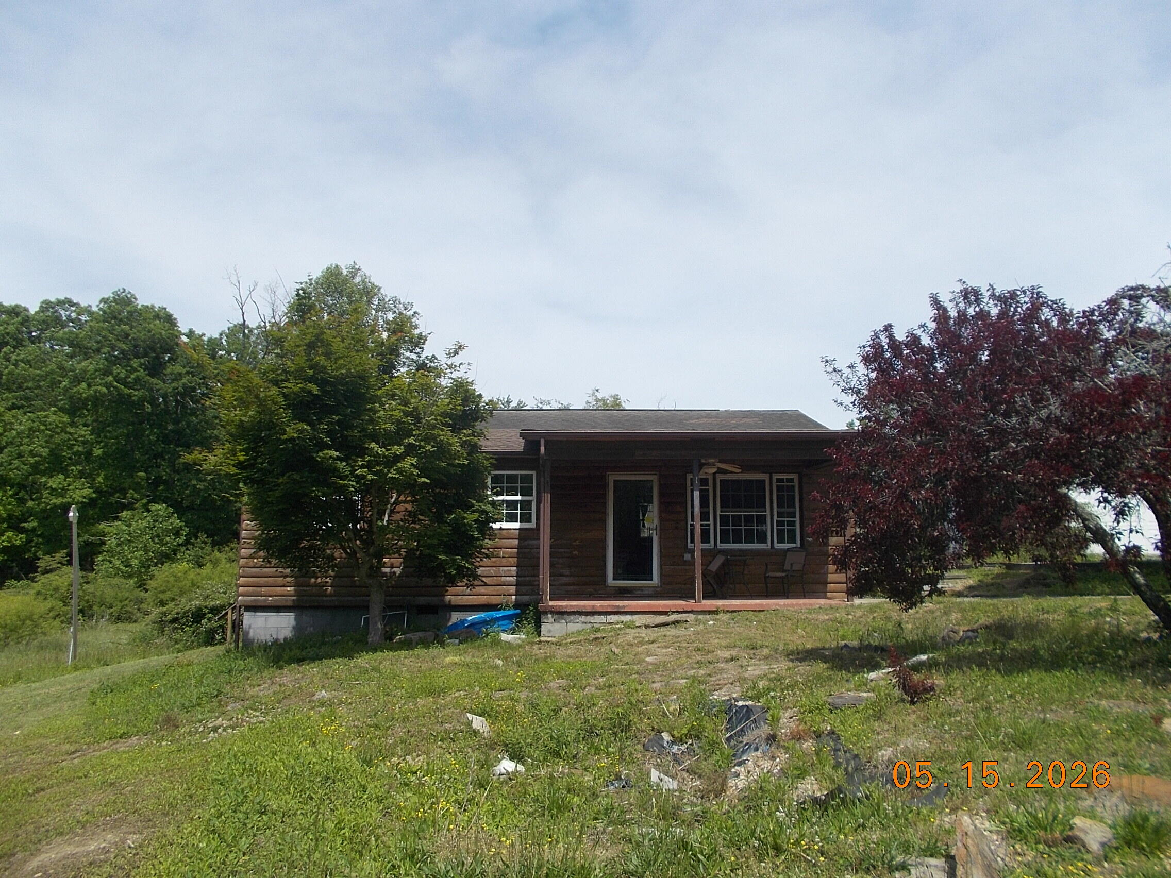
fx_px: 880
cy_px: 439
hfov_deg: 67.3
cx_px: 586
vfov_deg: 53.1
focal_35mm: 26
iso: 80
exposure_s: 1/160
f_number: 8
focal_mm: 4.6
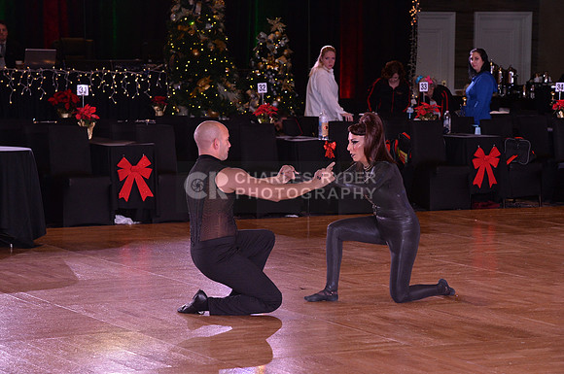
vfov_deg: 11.8
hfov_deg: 17.7
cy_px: 187
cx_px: 282
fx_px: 1815
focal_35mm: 116
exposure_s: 1/250
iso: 2000
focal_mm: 116
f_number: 7.1
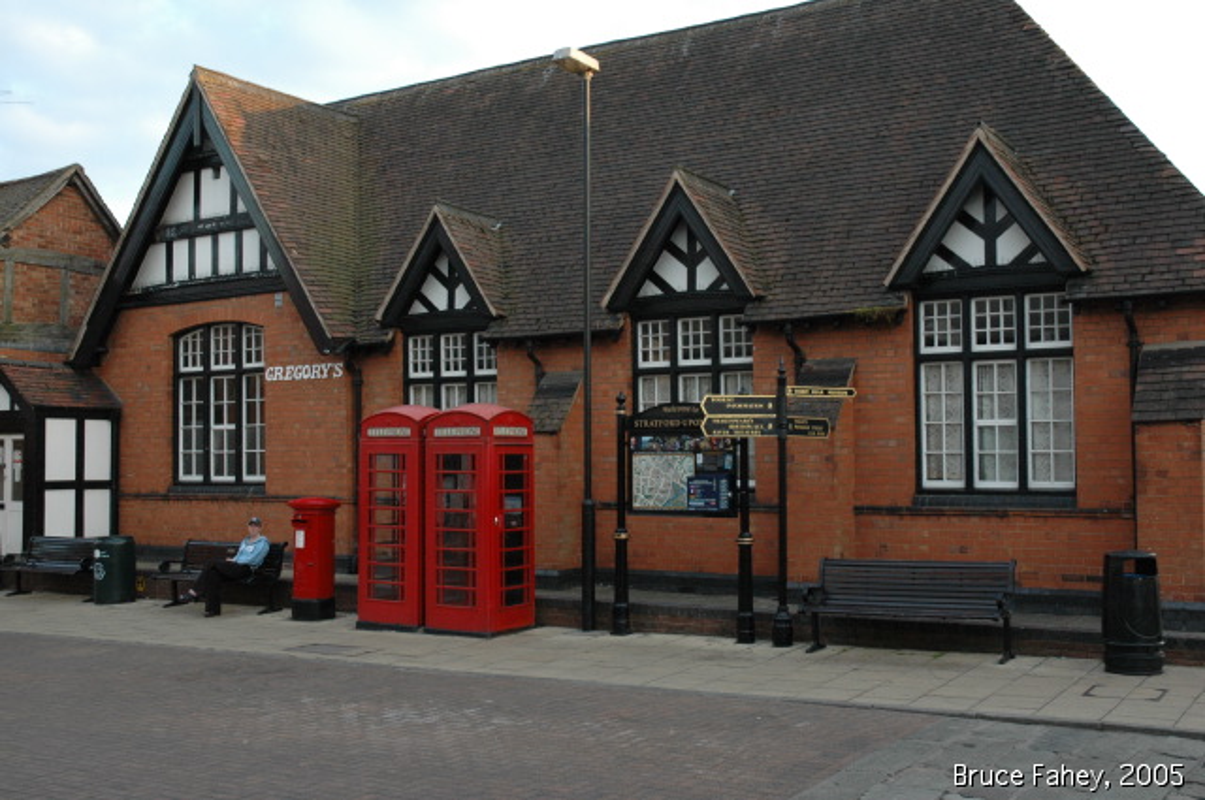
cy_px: 400
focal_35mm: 38
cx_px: 602
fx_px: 1254
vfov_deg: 35.4
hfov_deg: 51.3
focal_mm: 25
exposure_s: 1/160
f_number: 7.1
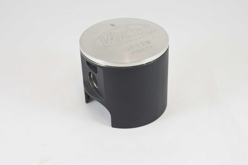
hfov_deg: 42.7
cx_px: 124
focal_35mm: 46
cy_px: 82
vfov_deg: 29.2
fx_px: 317
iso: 560
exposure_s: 1/125
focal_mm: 17.2
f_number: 4.5
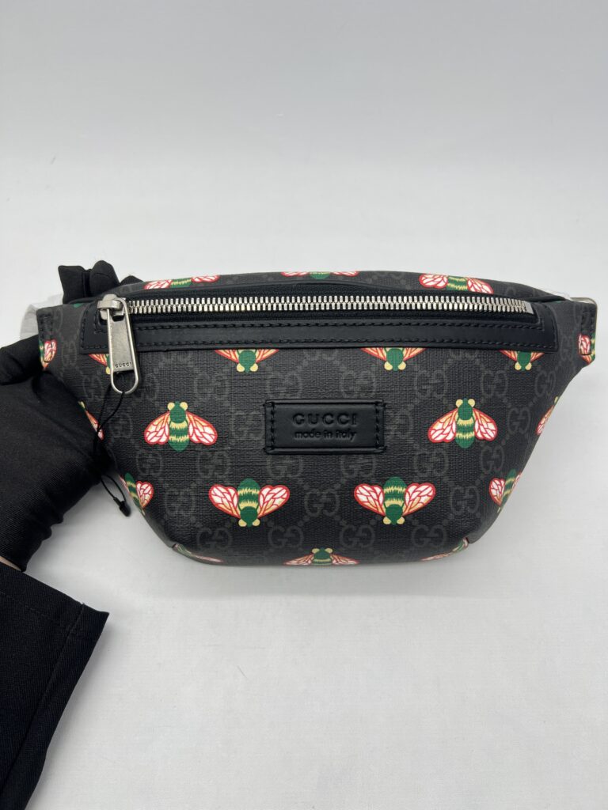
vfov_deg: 67.3
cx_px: 304
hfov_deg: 53.1
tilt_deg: -53.6
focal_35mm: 26
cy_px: 405
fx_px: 609
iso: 32
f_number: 1.5
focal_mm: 5.7
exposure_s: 1/145
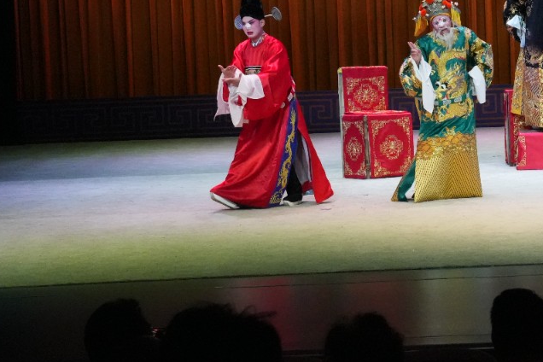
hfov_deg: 16.7
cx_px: 505
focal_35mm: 121
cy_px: 94
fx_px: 1825
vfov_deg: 11.3
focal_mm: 55
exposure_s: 1/1250
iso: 12800
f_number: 11
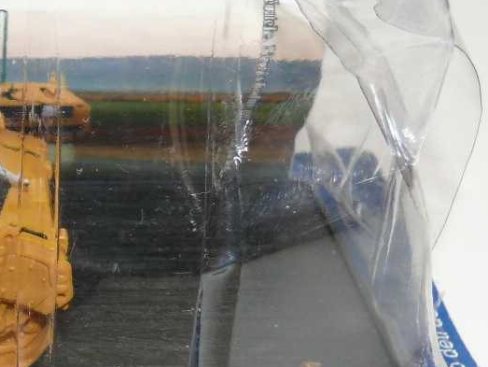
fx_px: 1509
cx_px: -177
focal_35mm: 107
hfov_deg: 17.1
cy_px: 133
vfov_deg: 13.8
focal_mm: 7.4
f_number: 4
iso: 100
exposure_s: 1/30
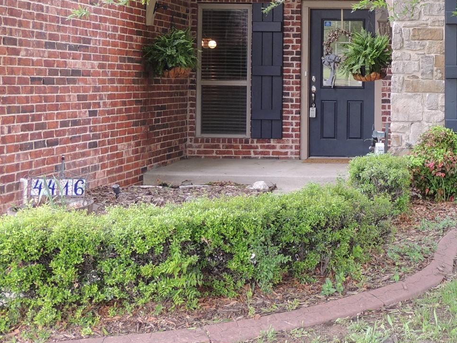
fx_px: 924
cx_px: 432
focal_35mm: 70
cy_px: 49
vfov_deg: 20.7
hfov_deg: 26.6
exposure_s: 1/50
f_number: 3.3
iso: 125
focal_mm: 6.2
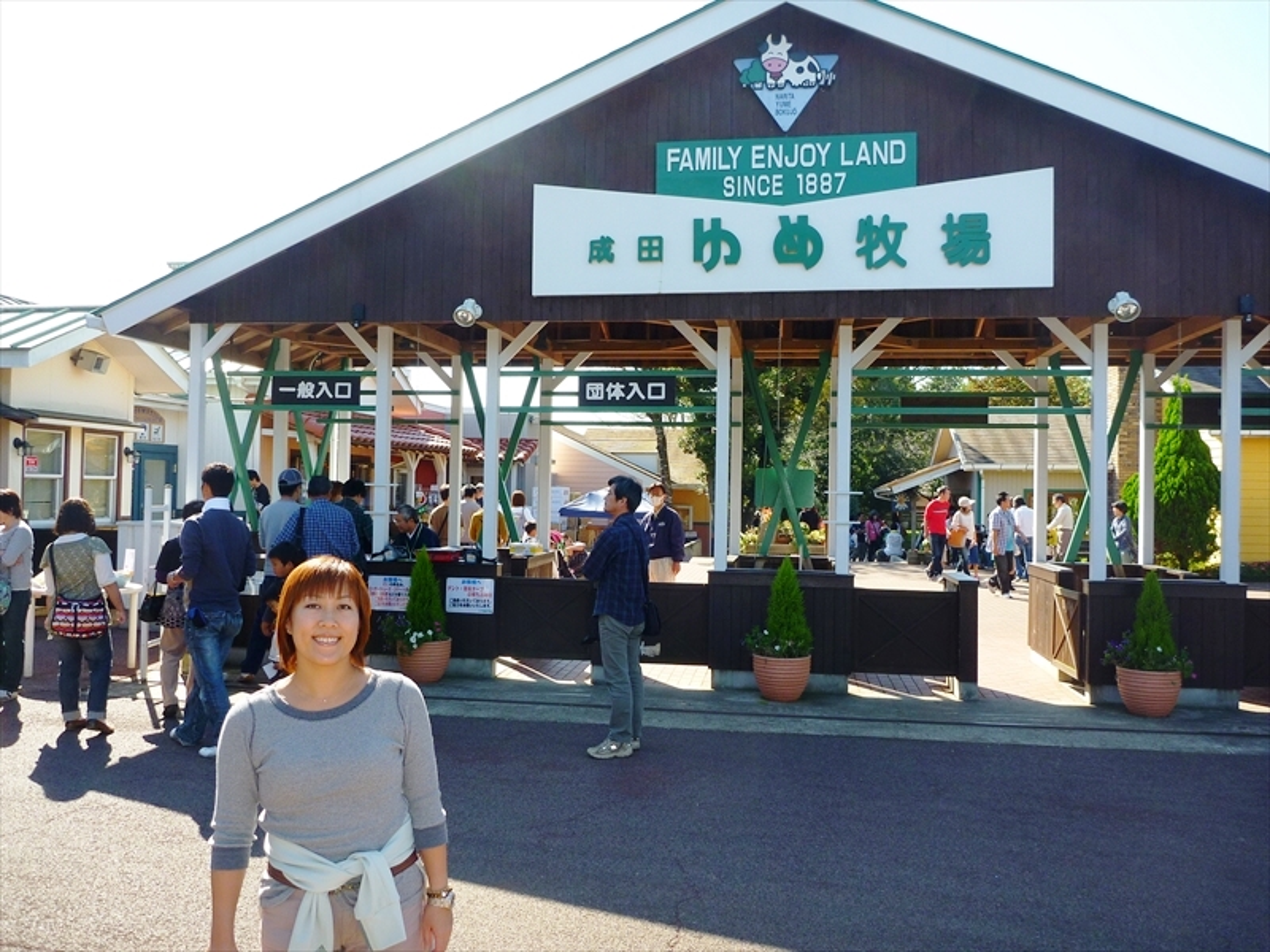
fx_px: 1027
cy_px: 476
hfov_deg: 63.4
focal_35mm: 28
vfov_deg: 49.7
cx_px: 635
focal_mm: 4.9
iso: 100
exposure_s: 1/320
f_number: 3.3
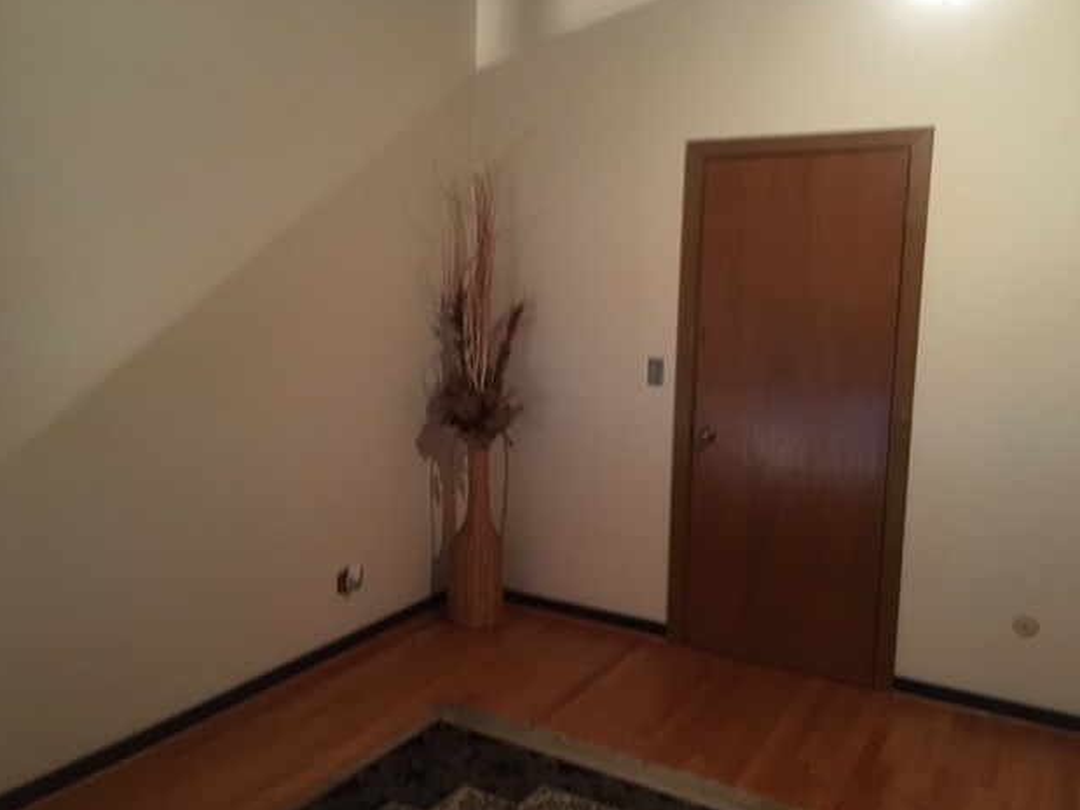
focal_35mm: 30
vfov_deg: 46.8
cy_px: 396
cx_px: 523
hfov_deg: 60.0
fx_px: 936
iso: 250
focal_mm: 4.15
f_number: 2.2
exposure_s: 1/15
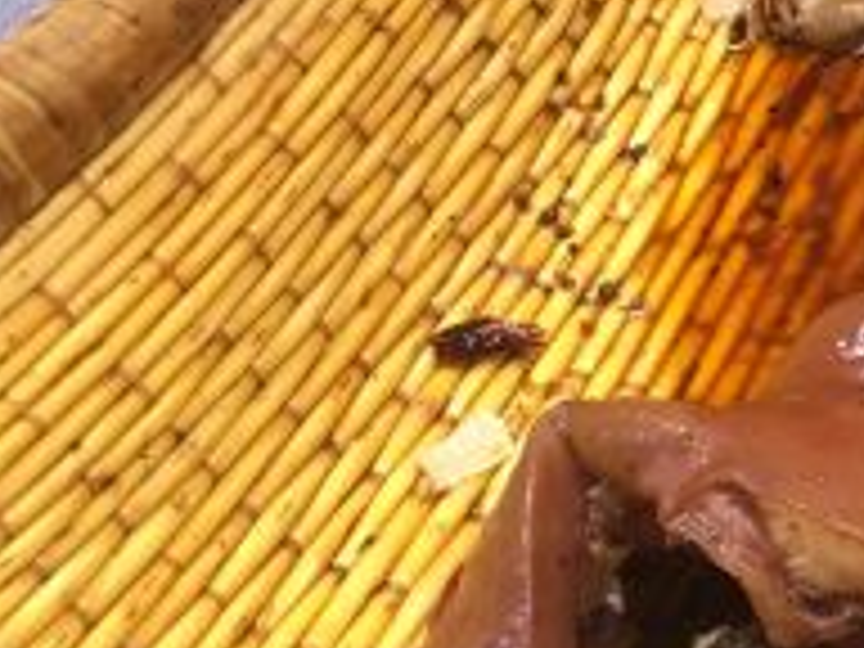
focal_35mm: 106
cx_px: 1534
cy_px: -74
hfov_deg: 15.9
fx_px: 2646
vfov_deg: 13.7
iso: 40
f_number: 2.2
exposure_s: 1/17
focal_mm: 4.15
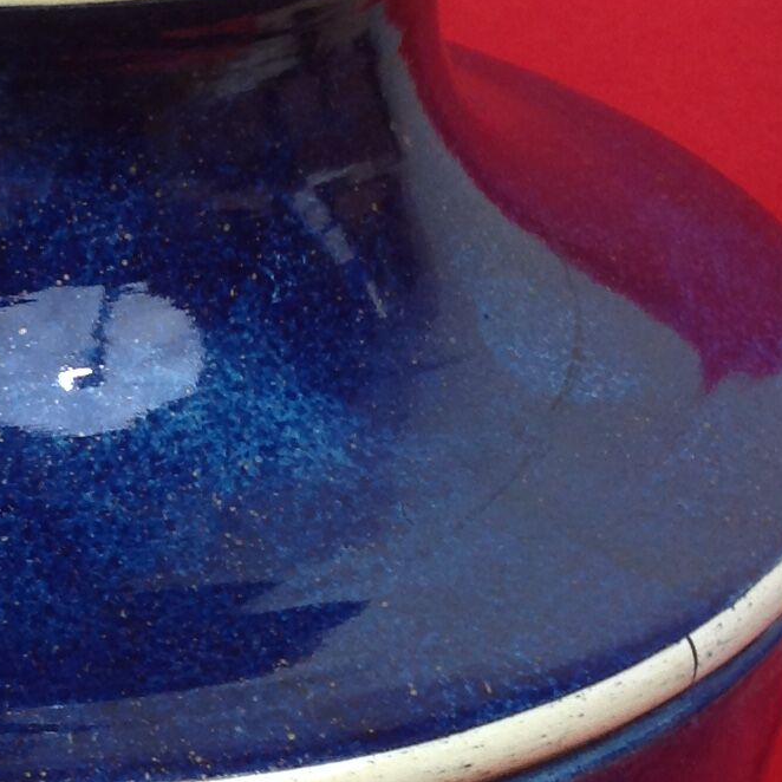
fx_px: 3093
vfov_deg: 14.4
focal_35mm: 121
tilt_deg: -27.5
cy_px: 367
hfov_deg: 14.1
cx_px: -85
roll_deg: -1.6
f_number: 2.4
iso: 80
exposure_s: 1/15
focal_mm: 4.28
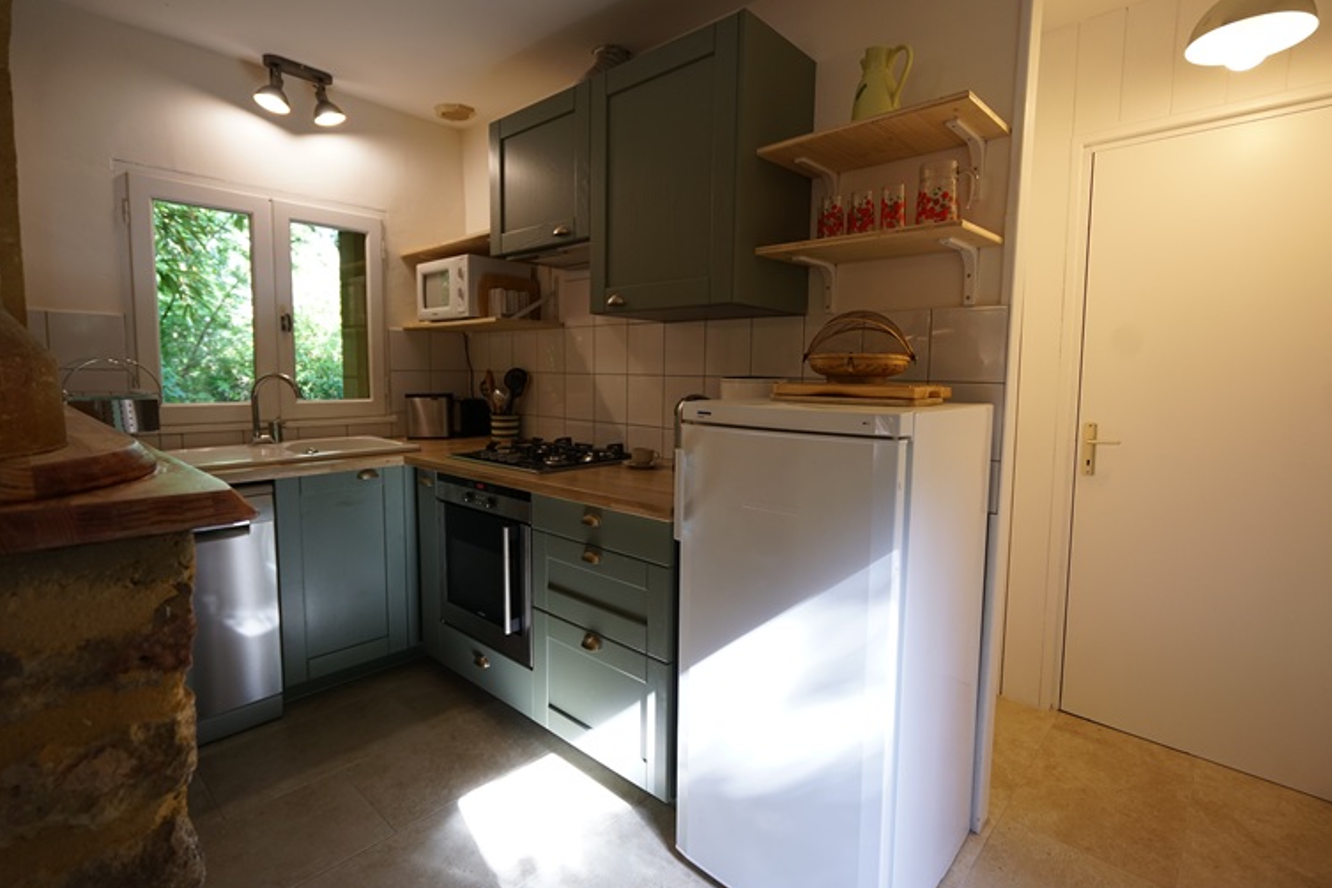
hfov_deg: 93.2
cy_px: 422
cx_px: 697
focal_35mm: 17
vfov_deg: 70.4
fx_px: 629
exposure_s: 1/80
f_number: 4
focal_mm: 16
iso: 500
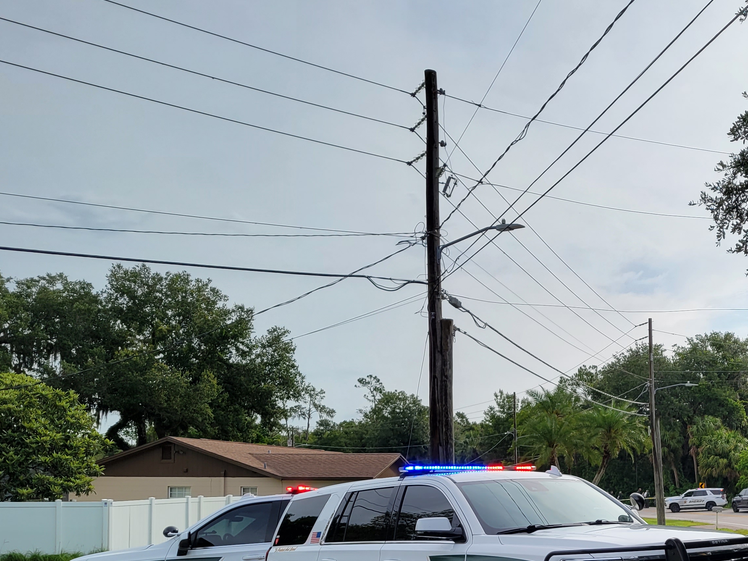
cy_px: 485
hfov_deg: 39.2
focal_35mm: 46
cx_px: 627
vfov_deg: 30.4
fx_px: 994
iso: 40
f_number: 1.8
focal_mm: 5.4
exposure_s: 1/2116
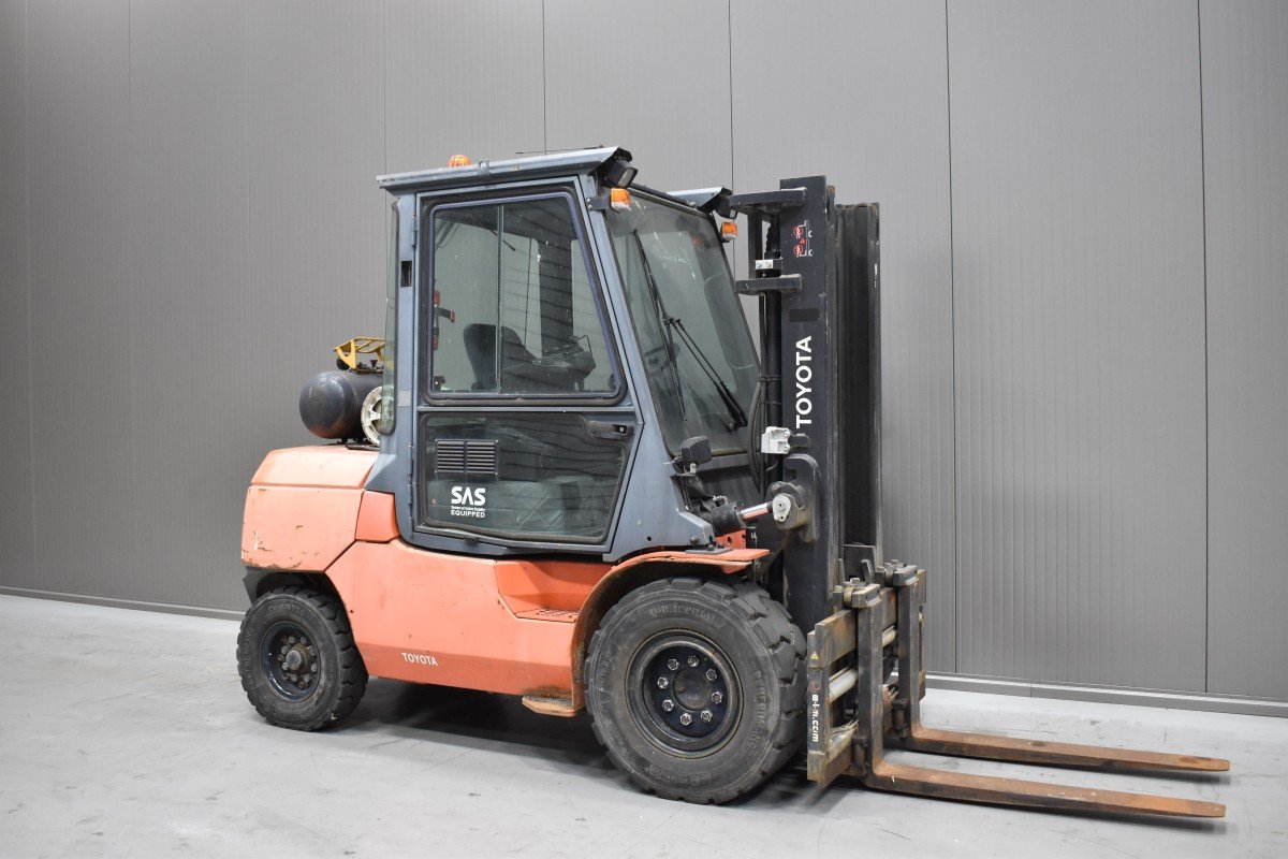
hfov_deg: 57.2
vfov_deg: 40.0
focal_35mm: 33
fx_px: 1181
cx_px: 644
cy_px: 430
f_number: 4.5
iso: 1250
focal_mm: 22
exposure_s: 1/40
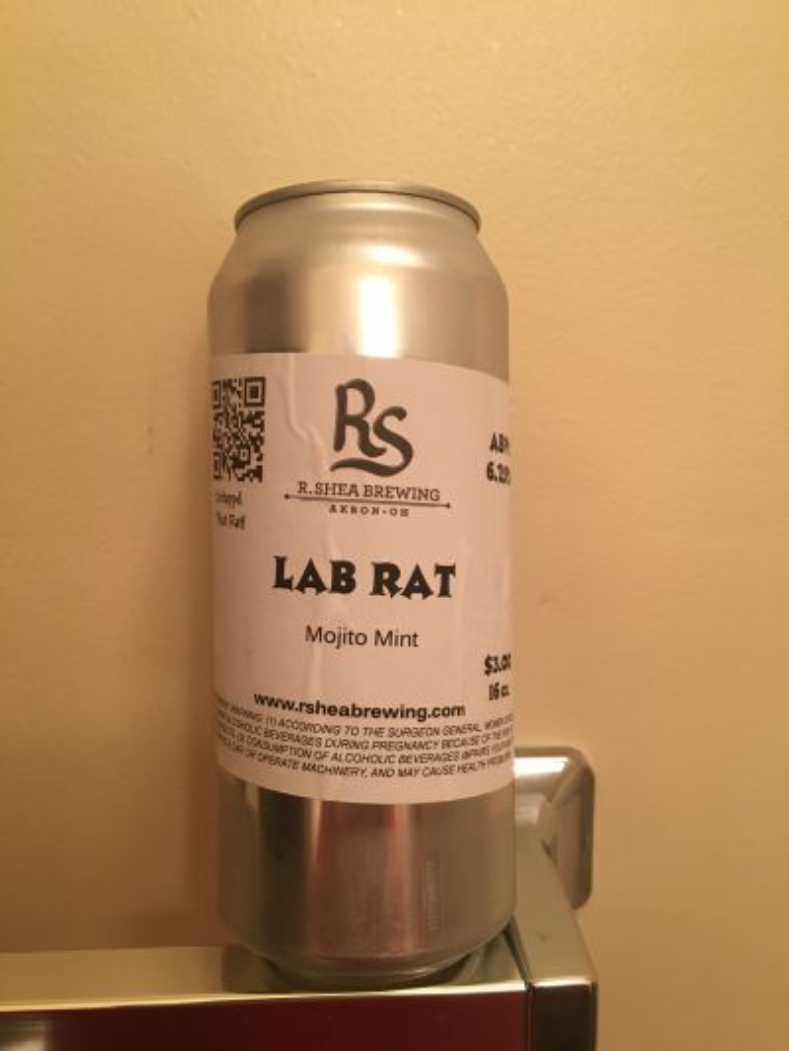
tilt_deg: -9.6
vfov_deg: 61.6
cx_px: 394
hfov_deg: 48.2
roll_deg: +0.0
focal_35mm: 29
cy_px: 526
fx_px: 881
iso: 100
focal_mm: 4.15
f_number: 2.2
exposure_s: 1/30
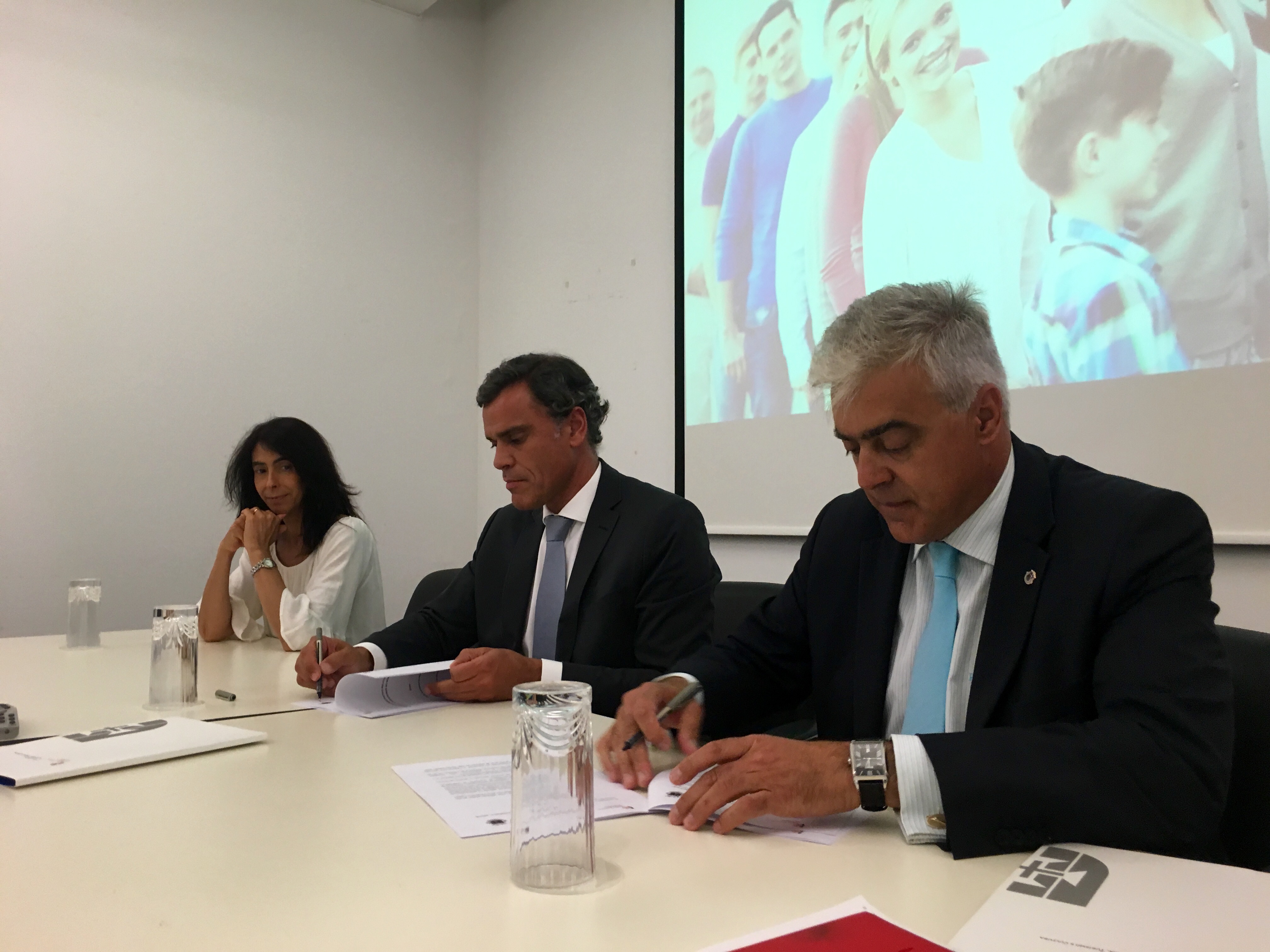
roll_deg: +0.6
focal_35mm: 29
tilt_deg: +2.4
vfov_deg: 48.2
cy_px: 476
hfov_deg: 61.7
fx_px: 1064
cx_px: 635
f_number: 2.2
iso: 125
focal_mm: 4.15
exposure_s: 1/33
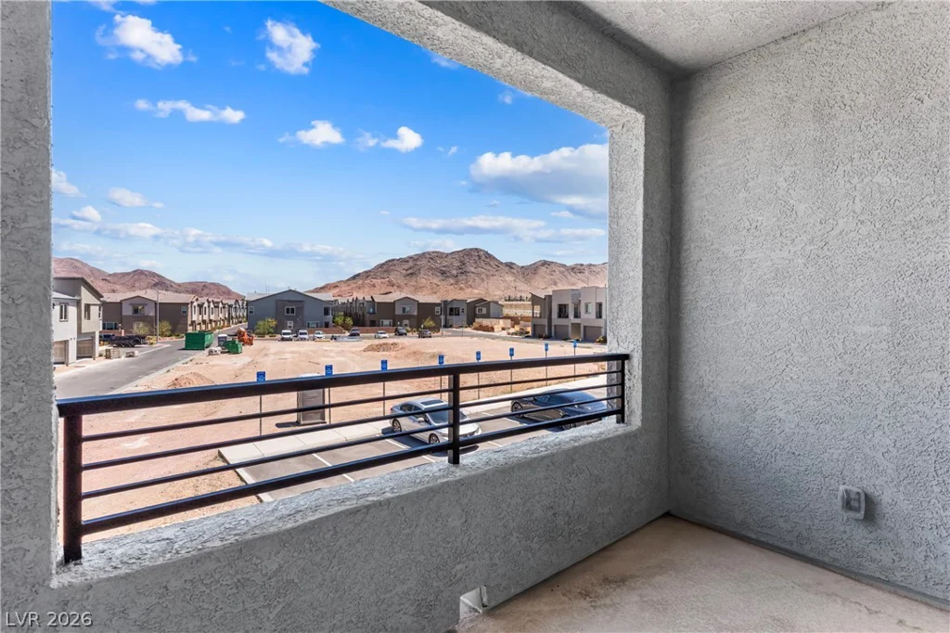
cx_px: 475
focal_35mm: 17
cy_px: 316
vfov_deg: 70.4
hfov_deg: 93.3
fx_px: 448
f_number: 8
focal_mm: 17
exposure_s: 1/8000
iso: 400
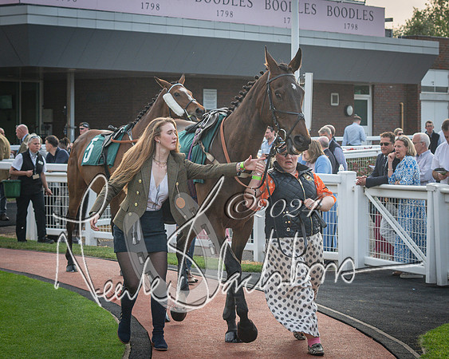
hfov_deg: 17.4
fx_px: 1462
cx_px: 270
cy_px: 131
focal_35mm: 110
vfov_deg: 14.0
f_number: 5
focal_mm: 50
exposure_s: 1/500
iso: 200
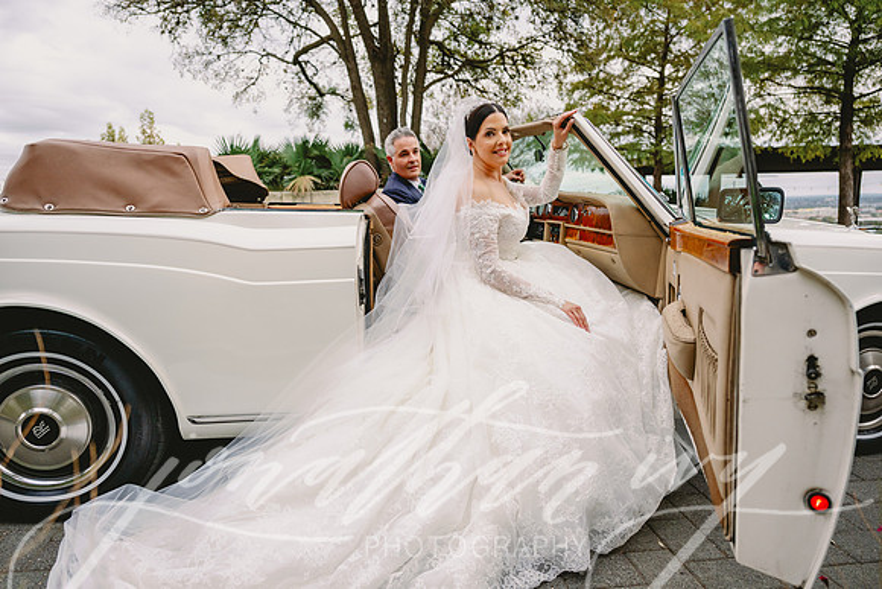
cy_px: 294
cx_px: 441
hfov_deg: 73.7
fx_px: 588
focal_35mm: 24
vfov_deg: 53.2
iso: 400
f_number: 2.8
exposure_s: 1/800
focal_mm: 24
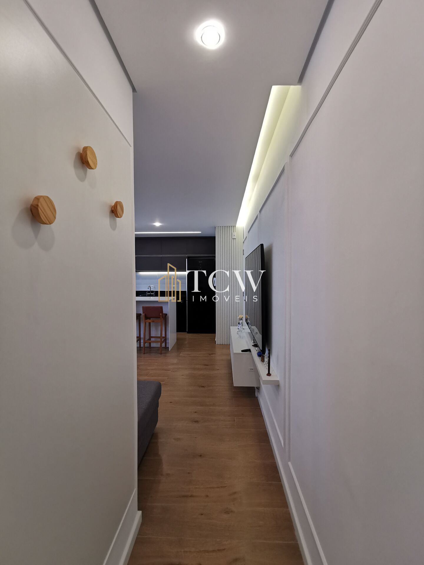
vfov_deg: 94.5
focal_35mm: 16
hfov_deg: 78.1
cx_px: 212
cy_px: 282
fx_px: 261
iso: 200
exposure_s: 1/50
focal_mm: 2.35
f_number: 2.2
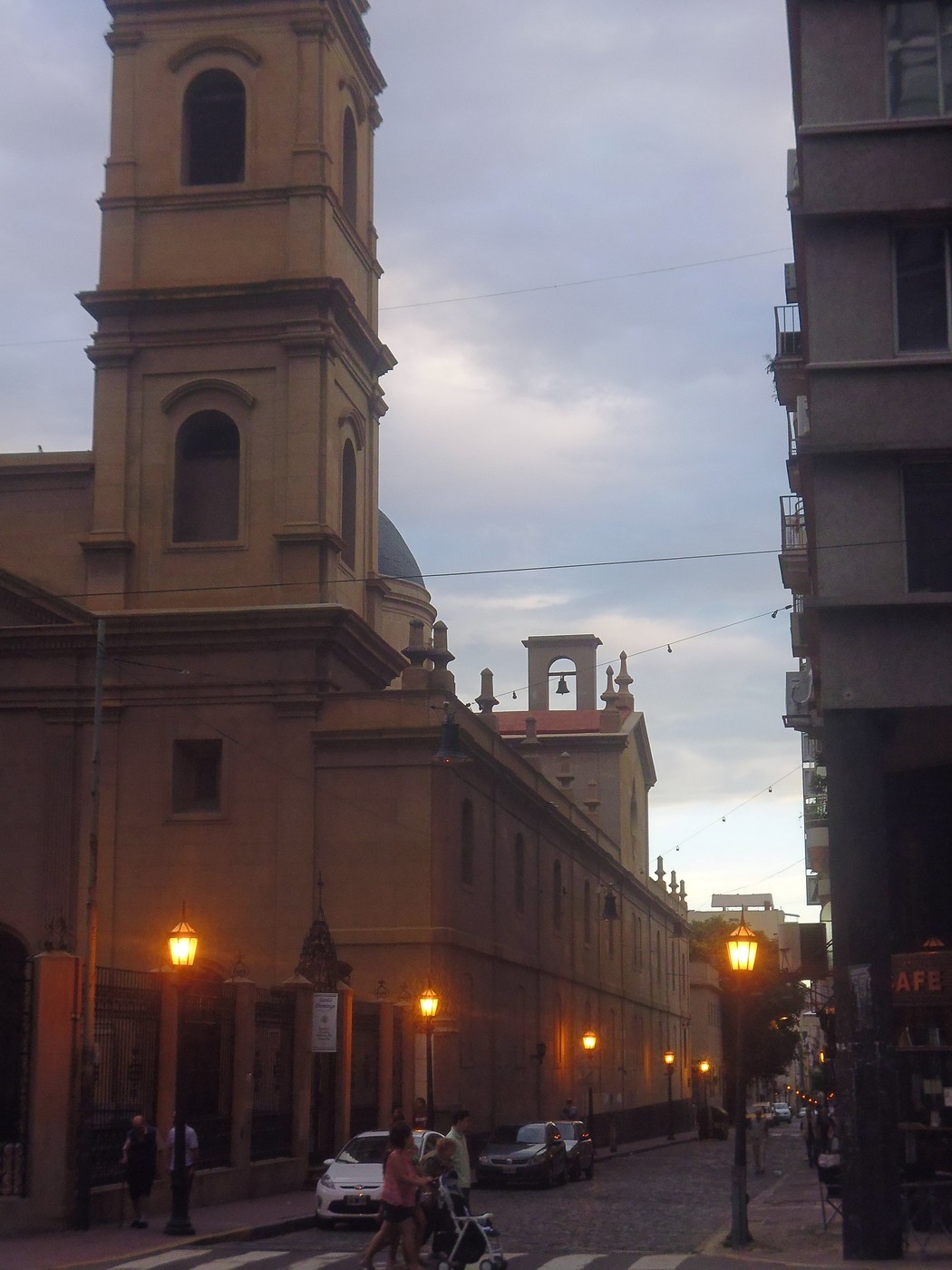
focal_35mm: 60
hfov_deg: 24.4
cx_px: 476
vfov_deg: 32.2
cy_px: 635
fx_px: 2200
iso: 320
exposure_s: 1/80
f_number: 4.5
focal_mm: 10.6
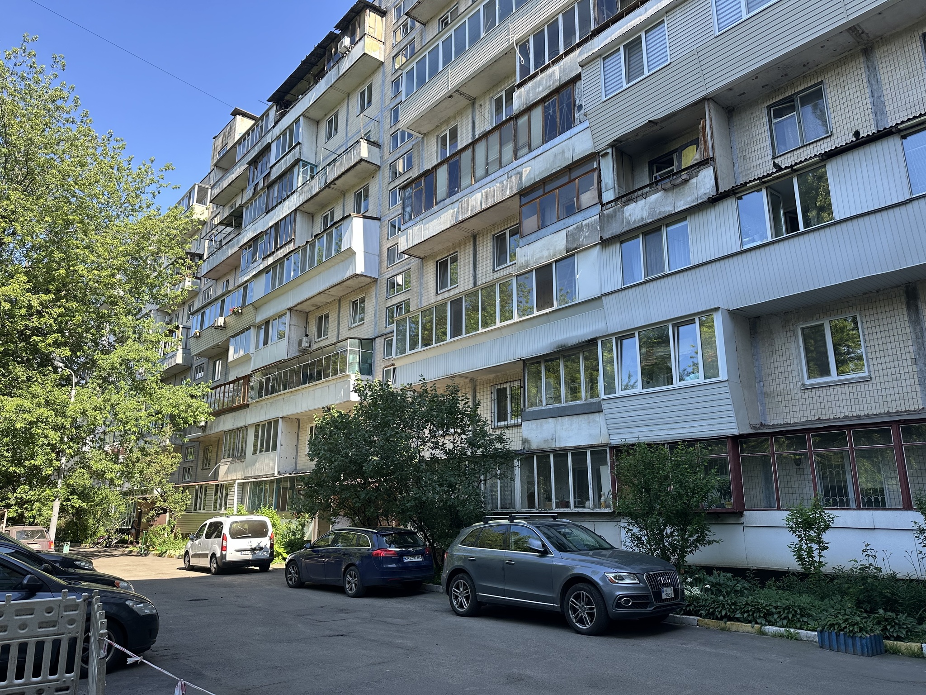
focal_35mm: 24
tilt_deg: +14.7
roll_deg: +0.4
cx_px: 463
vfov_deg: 56.8
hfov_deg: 71.6
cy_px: 348
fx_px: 642
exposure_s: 1/822
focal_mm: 6.86
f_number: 1.78
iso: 80
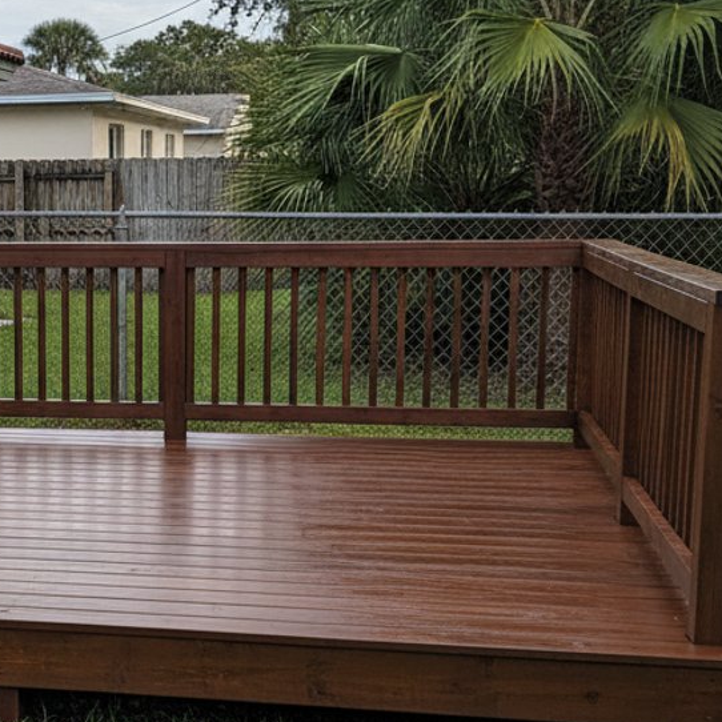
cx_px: 55
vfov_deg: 37.5
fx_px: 1062
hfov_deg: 35.1
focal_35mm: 45
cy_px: 421
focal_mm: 6.4
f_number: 1.8
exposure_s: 1/463
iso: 402
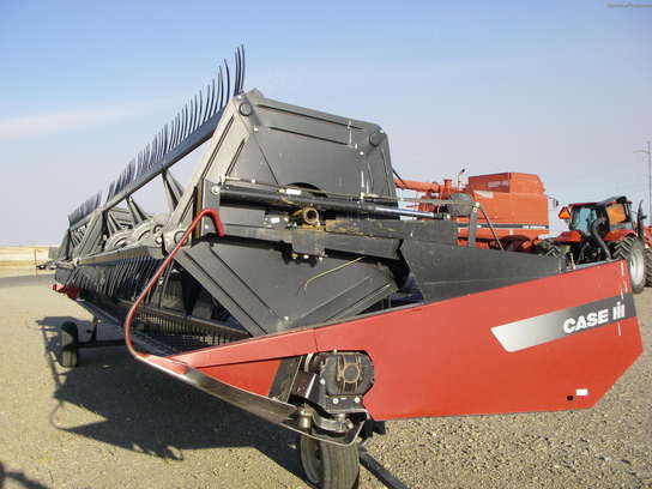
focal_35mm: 38
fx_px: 716
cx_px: 326
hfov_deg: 49.0
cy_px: 244
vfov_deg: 37.7
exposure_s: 1/125
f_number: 6.6
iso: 64
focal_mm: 6.3
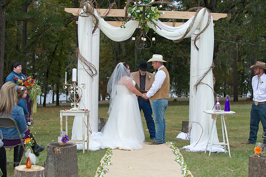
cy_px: 88
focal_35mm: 70
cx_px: 133
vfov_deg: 19.4
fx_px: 517
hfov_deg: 28.9
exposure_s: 1/100
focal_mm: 70
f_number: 5
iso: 800
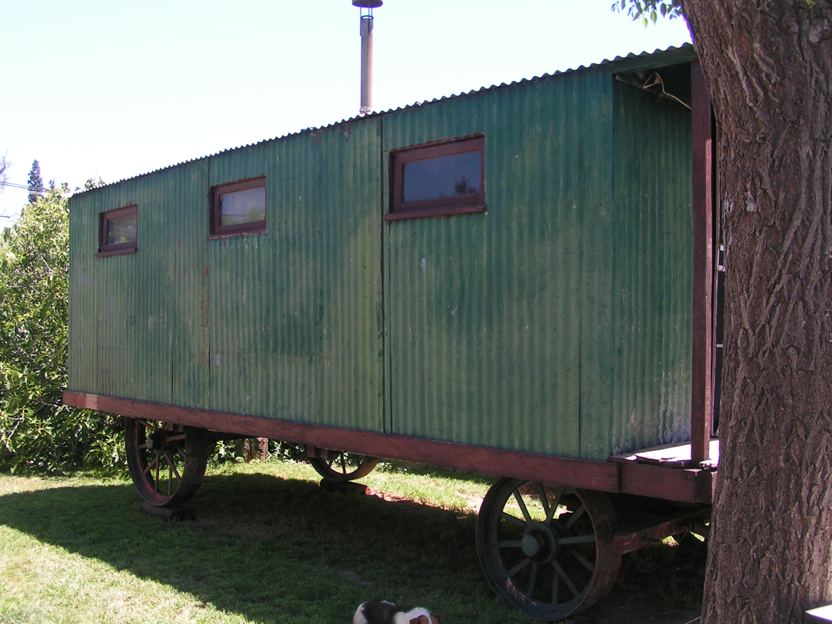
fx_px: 913
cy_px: 312
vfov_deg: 37.7
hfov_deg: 49.0
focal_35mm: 38
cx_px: 416
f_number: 5.6
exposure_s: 1/125
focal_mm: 5.8
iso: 50
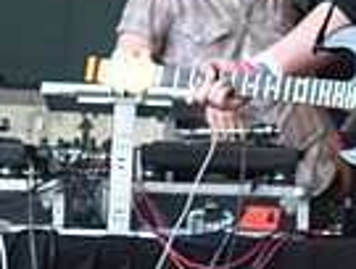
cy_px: -123
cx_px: 427
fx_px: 4455
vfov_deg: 3.4
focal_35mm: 432
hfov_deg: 4.6
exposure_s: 1/125
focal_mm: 70
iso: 640
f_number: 3.2
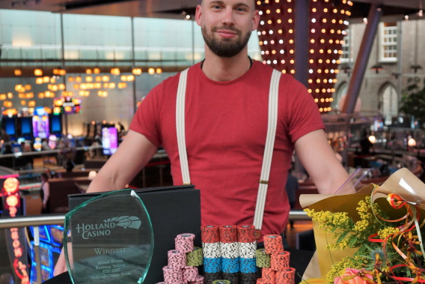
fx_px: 673
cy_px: 180
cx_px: 245
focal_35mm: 57
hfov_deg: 35.0
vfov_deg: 23.7
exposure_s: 1/60
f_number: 4
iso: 640
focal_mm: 24
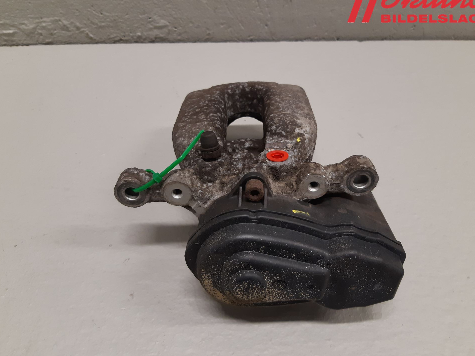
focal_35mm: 28
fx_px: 384
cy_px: 172
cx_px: 245
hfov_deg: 63.4
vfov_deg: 49.7
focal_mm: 3.93
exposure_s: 1/50
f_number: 1.7
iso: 125
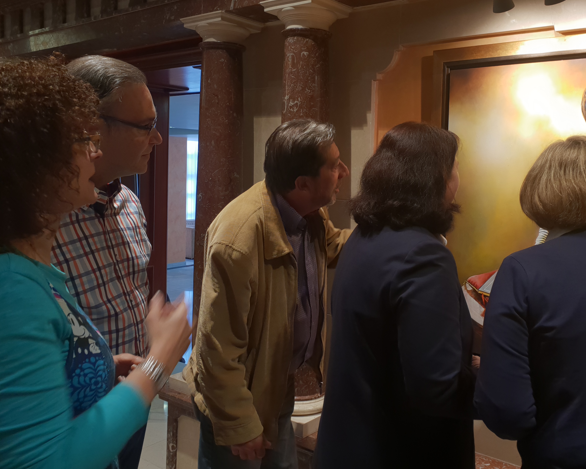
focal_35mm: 33
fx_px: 572
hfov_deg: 54.0
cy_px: 197
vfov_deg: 44.4
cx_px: 334
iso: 80
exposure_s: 1/50
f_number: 2.4
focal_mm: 4.3
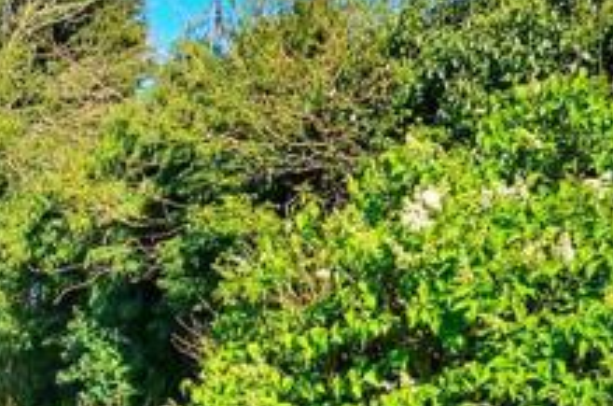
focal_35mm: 63
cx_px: -78
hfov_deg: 28.7
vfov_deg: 20.8
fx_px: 1070
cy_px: 398
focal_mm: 14
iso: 200
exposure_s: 1/400
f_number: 5.6
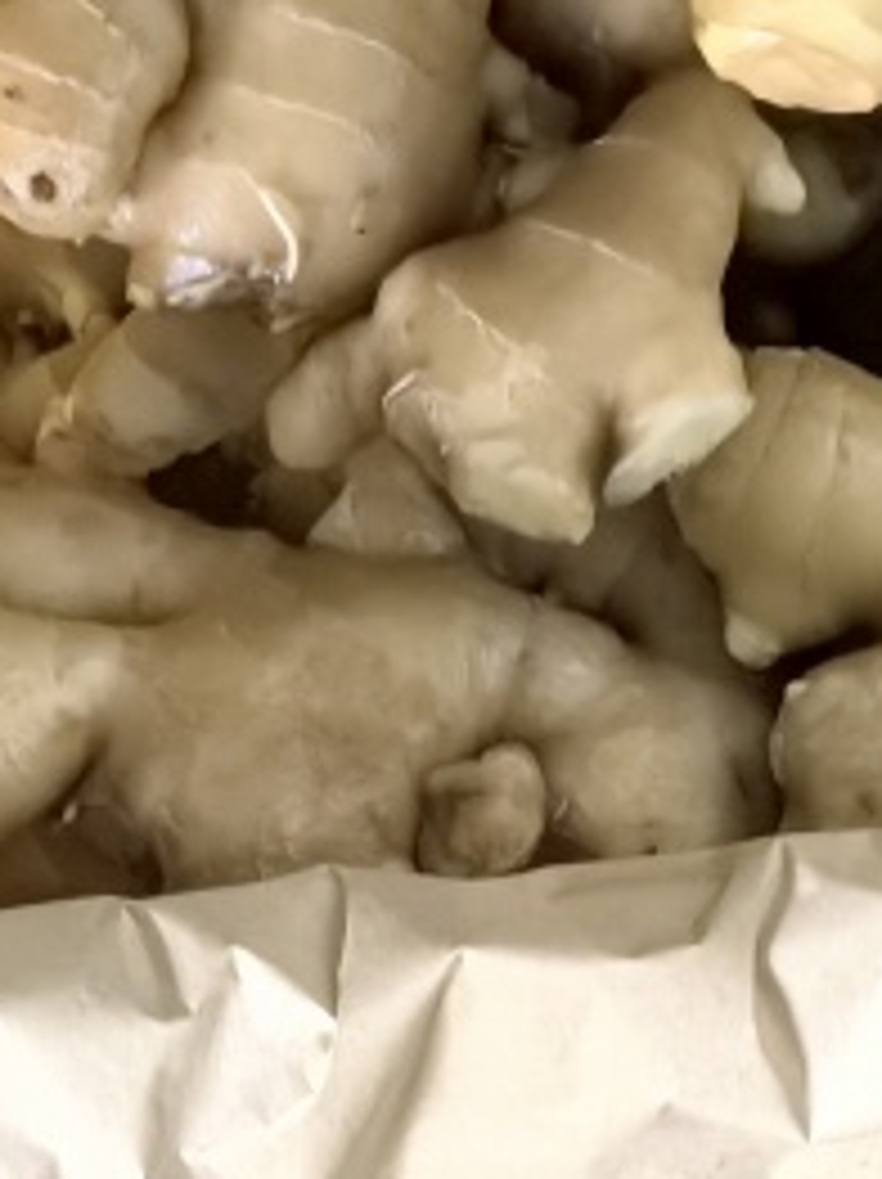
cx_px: 580
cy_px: 1658
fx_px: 3743
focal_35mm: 110
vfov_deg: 16.6
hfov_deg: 13.4
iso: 800
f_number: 2
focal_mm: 6.35
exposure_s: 1/120
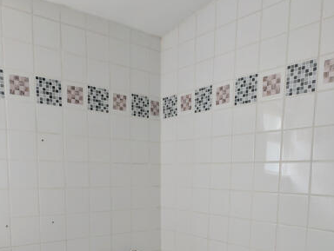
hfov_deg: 56.7
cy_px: 205
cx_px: 158
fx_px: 309
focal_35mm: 32
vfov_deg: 42.0
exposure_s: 1/51.3
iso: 36
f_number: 1.95
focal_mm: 2.23
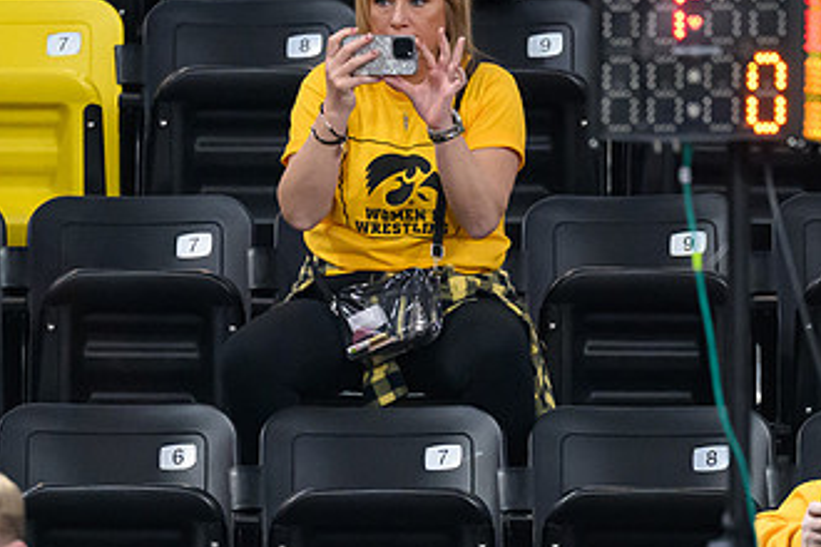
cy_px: 218
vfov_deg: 2.2
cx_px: 375
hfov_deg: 3.3
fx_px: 14412
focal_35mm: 632
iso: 6400
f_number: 2.8
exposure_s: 1/800
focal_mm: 200
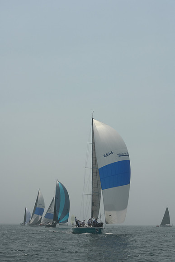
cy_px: 131
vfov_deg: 28.8
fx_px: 510
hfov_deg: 19.5
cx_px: 88
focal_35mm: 70
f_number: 11
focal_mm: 70
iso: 320
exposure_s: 1/1250
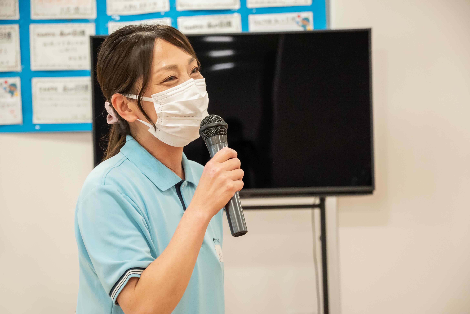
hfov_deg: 21.2
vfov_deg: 14.3
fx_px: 1253
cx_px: 235
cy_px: 157
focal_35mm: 96
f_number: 5
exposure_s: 1/200
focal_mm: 64
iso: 1600
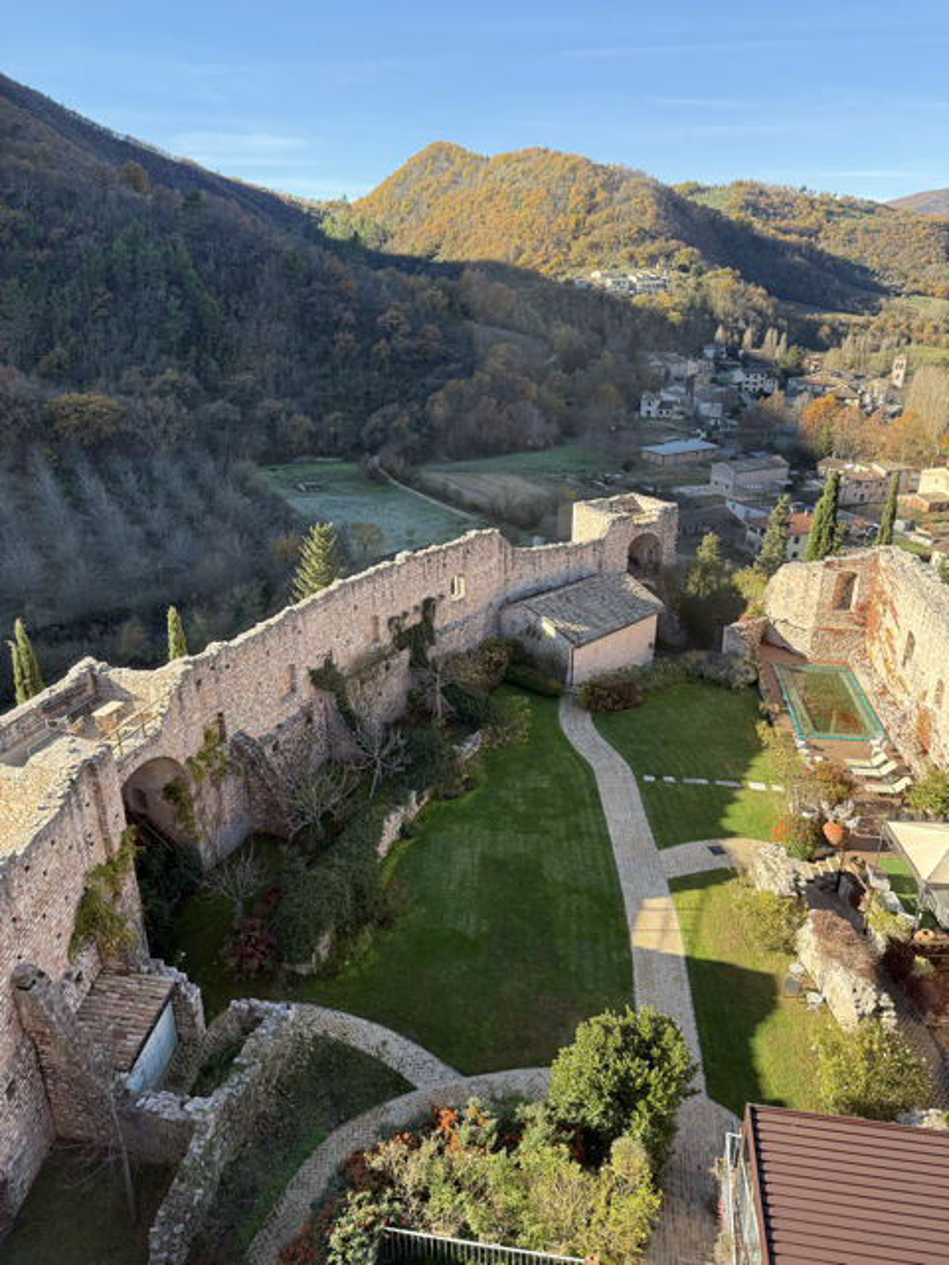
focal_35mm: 24
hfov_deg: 56.8
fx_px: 877
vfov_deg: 71.6
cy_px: 632
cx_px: 474
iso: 100
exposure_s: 1/813
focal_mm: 6.76
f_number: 1.78
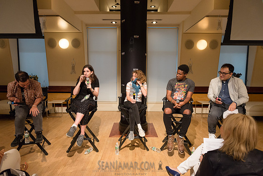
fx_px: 175
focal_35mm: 24
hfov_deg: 73.7
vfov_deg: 53.2
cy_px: 88
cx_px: 132
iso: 2500
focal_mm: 24
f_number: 4
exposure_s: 1/320
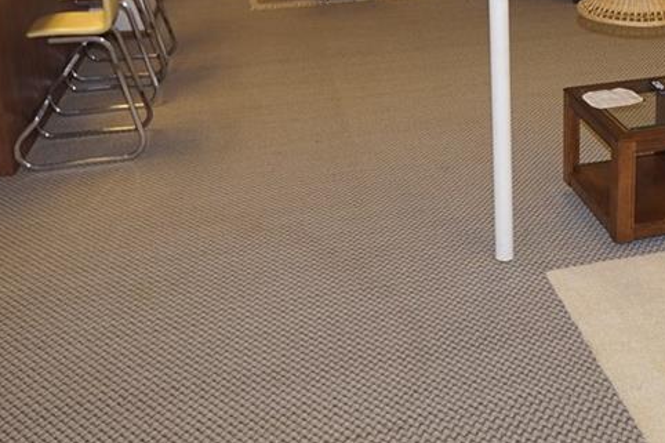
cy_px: -7
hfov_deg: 37.5
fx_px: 942
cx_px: 530
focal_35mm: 51
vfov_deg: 25.1
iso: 320
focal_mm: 16
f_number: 4
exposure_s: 1/160
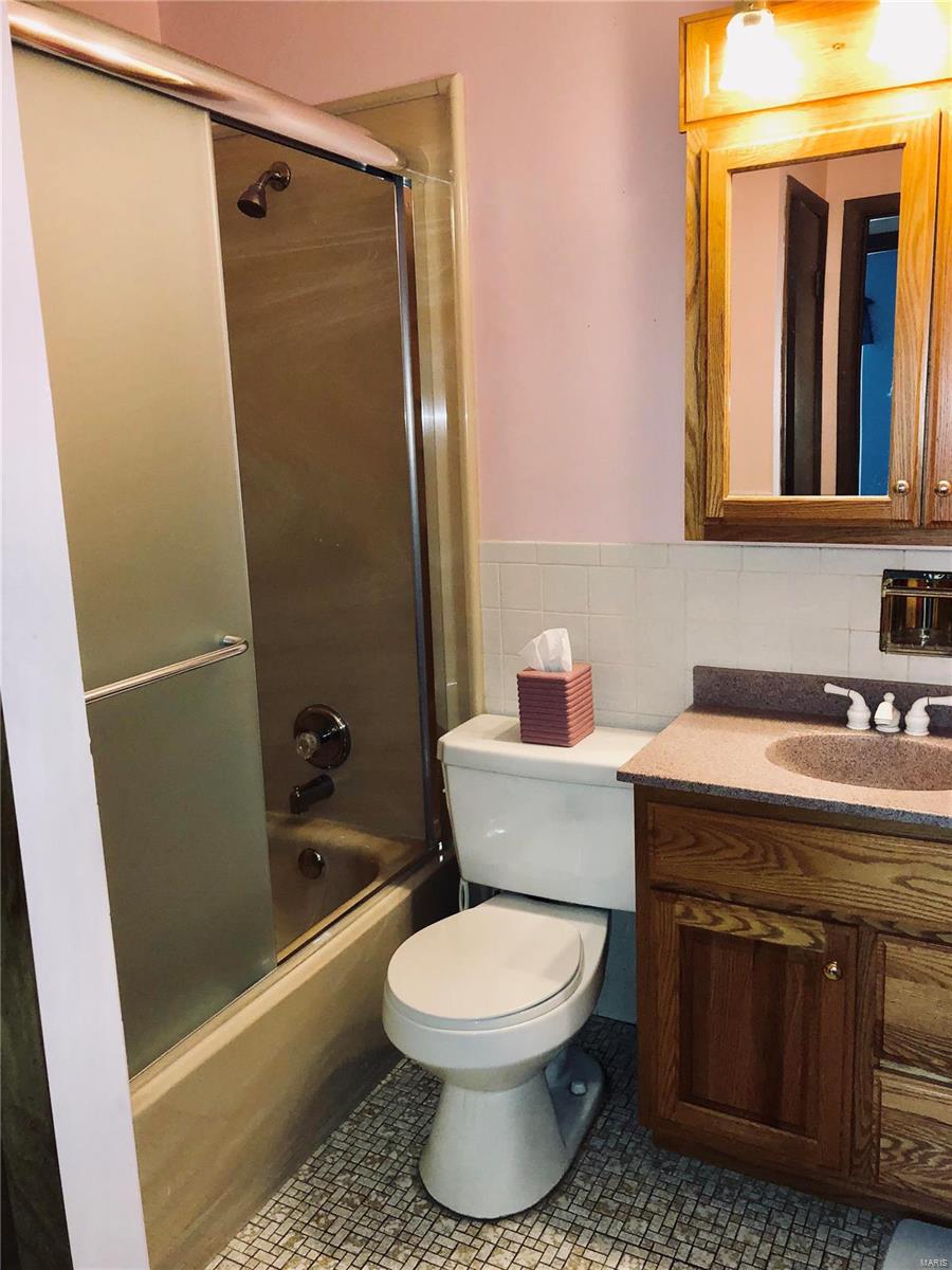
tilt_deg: -11.5
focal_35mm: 28
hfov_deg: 49.7
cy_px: 635
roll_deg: +1.7
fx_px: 1027
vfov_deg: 63.4
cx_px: 476
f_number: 1.8
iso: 160
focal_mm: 4
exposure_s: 1/60
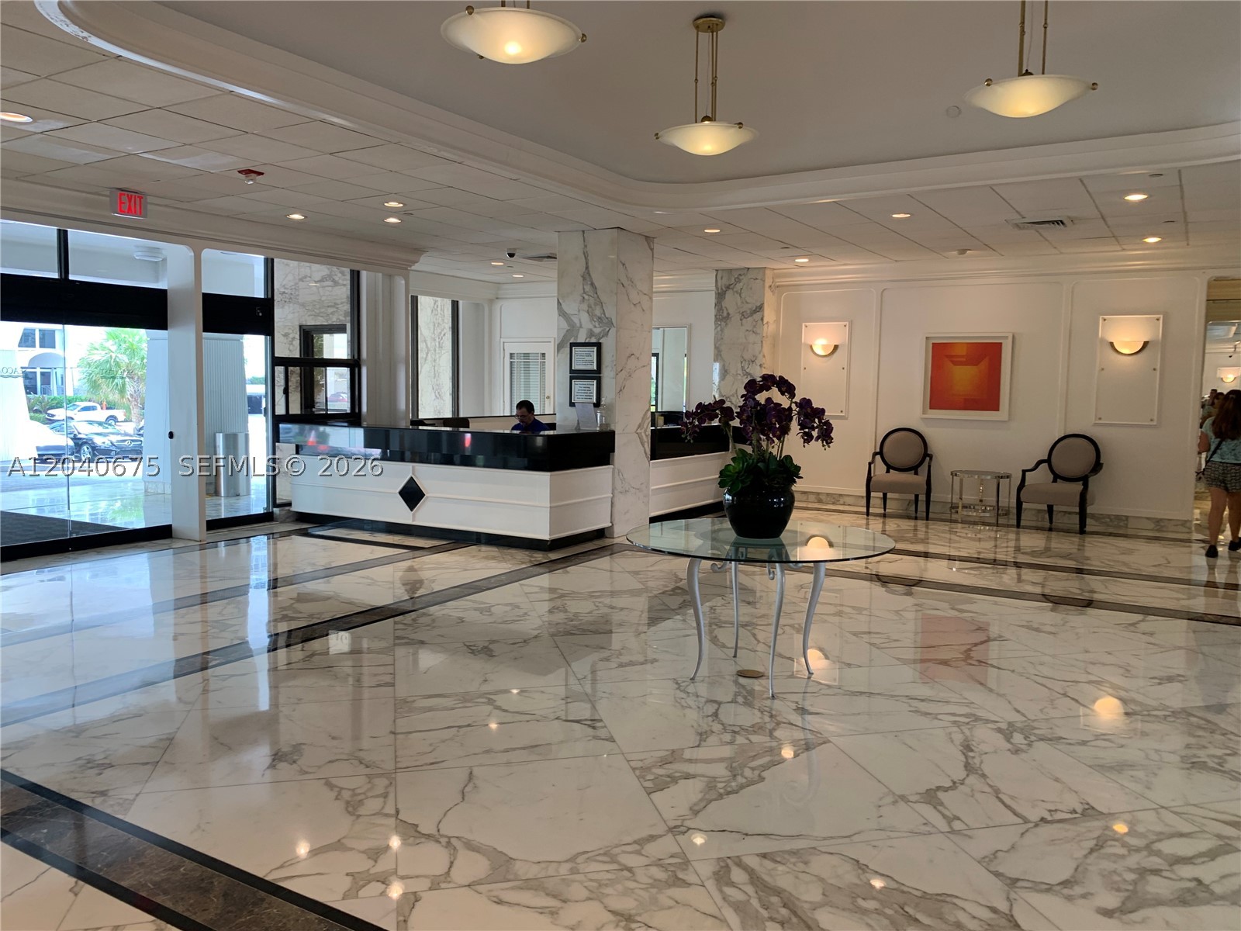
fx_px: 932
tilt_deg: -3.3
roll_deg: -0.6
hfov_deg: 67.3
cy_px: 466
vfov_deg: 53.1
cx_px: 620
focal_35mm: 26
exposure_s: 1/60
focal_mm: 4.25
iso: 50
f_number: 1.8
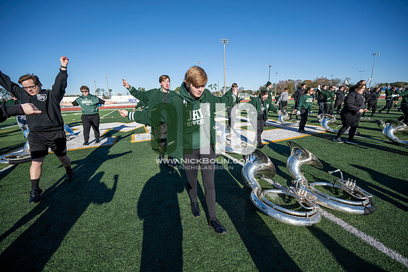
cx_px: 204
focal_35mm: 14
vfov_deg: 81.2
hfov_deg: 104.2
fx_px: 159
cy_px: 136
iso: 160
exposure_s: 1/2000
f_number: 4
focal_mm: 14
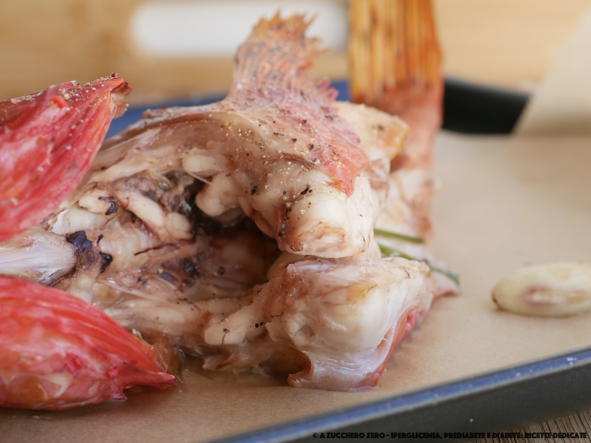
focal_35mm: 86
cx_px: 296
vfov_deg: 17.2
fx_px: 1468
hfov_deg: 22.8
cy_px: 222
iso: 200
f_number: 5.6
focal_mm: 43
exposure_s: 1/40
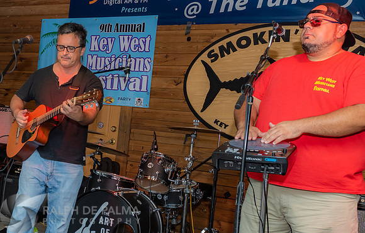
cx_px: 55
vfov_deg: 26.4
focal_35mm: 50
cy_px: 109
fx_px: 497
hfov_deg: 38.3
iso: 800
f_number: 5.6
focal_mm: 27
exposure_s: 1/160
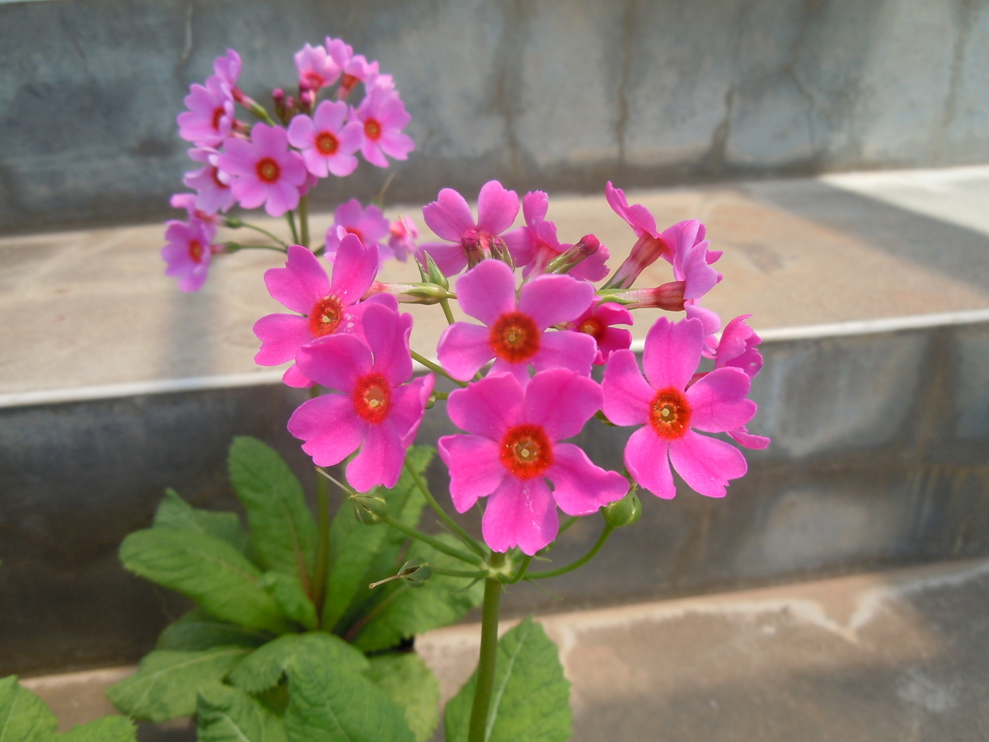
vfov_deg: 46.8
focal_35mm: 30
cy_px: 371
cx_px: 494
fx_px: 857
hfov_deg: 60.0
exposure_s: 1/640
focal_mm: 5.4
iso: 100
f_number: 3.5
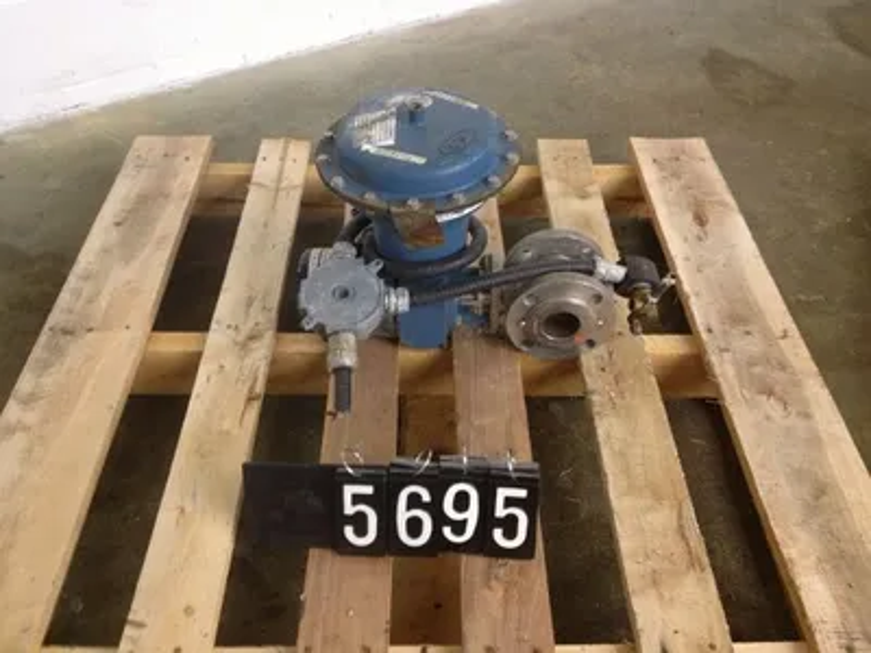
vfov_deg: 40.7
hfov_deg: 52.6
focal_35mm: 35
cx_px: 436
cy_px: 326
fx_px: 881
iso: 250
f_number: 2.4
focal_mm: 4.28
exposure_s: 1/20
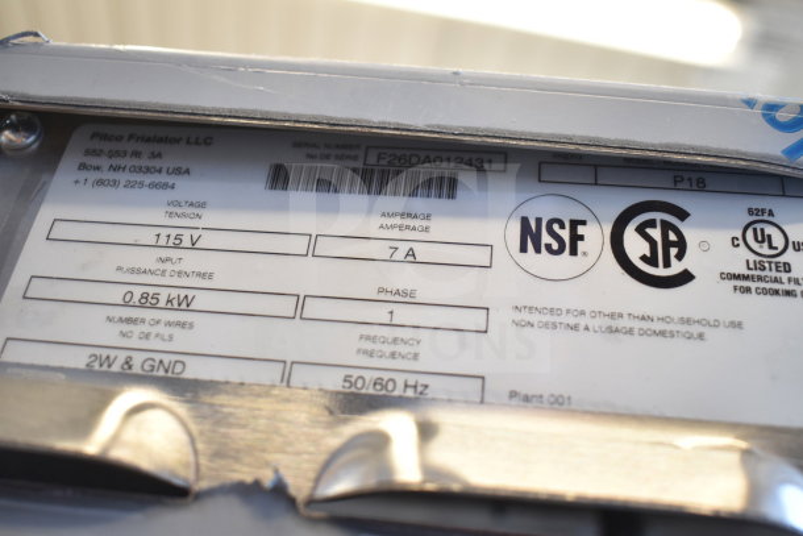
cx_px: 402
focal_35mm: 40
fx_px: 904
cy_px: 268
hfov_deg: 47.9
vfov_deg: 33.0
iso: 560
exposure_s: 1/40
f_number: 4
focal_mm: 27
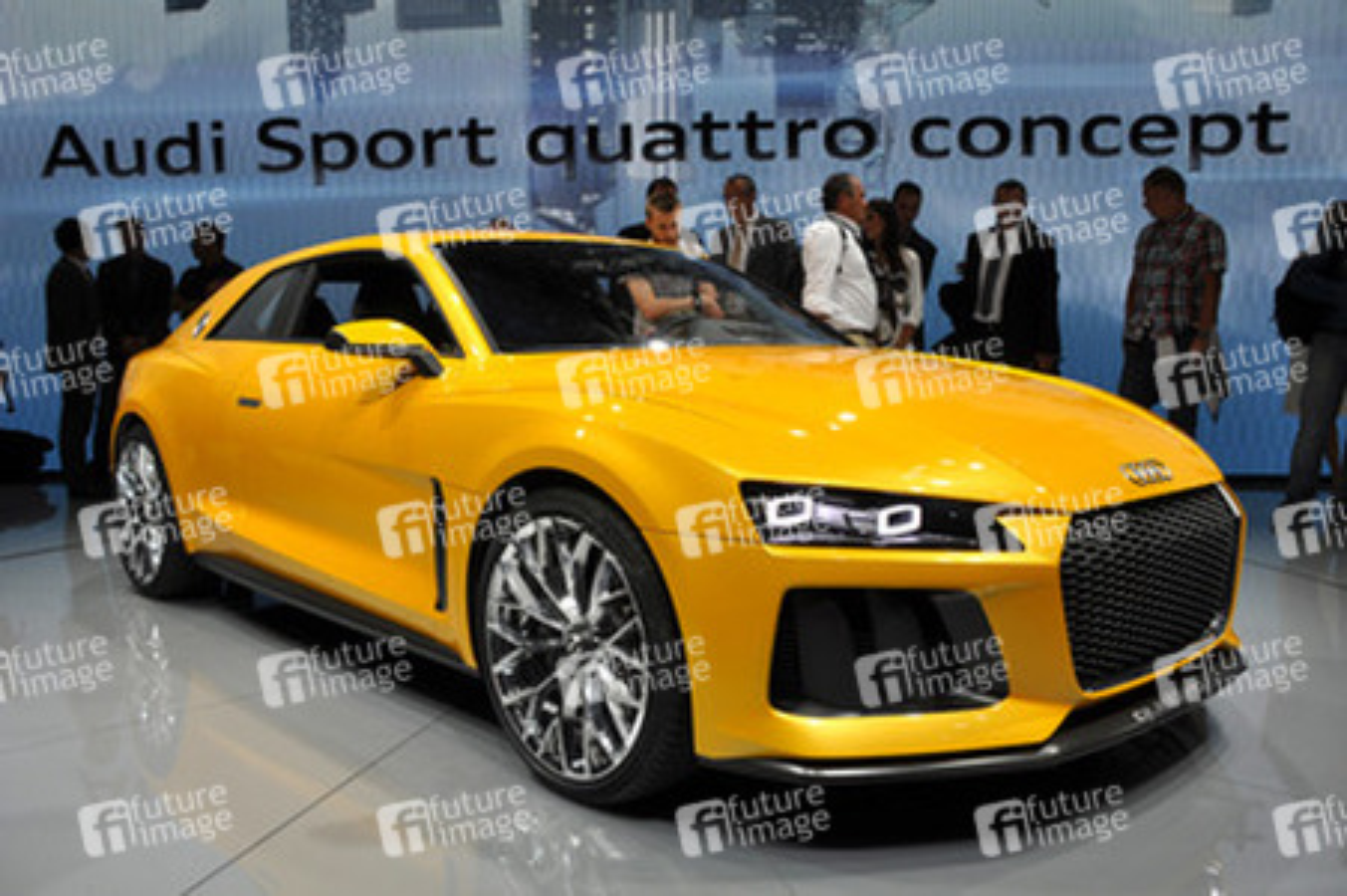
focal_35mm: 30
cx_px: 674
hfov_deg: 62.0
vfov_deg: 43.5
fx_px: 1122
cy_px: 448
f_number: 6.3
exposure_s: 1/160
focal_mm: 20
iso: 200
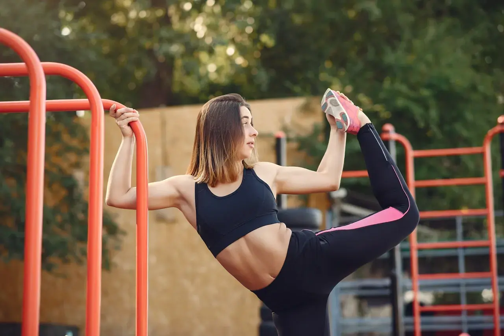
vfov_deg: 16.1
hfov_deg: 23.9
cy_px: 168
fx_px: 1190
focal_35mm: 85
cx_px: 252
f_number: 2.5
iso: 320
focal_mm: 85
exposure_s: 1/640
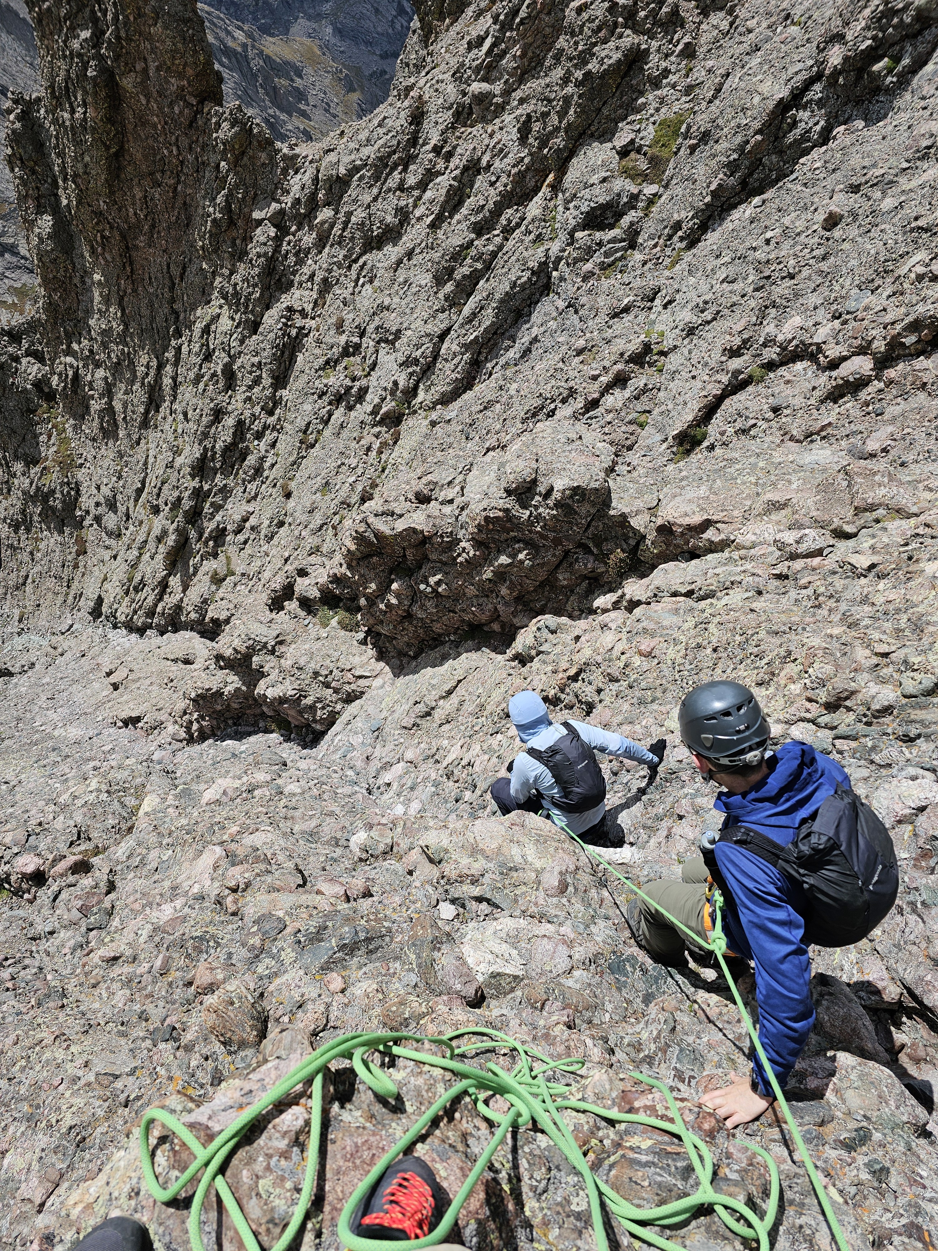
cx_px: 469
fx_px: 831
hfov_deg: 58.9
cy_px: 626
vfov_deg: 73.9
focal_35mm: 23
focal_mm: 6.3
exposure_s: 1/965
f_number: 1.7
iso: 10
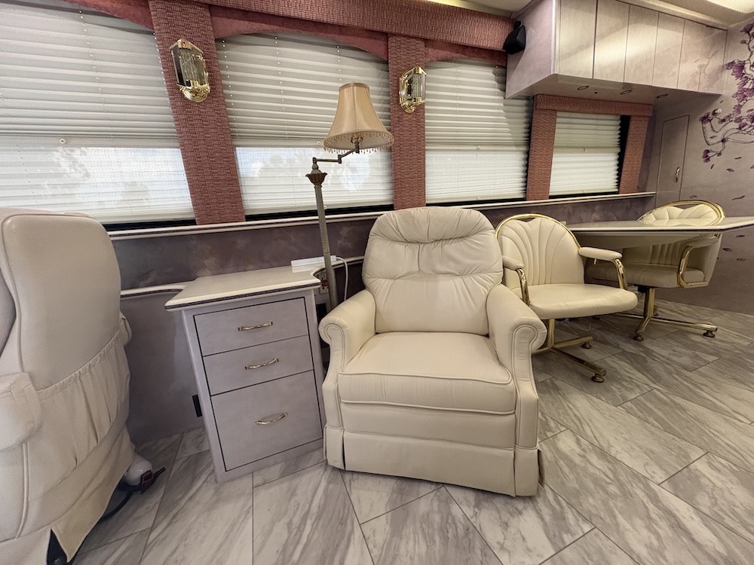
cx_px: 377
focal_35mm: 14
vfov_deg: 85.7
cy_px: 282
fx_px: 305
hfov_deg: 102.1
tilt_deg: -10.8
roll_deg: +4.2
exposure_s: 1/60
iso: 250
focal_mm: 2.22
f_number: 2.2
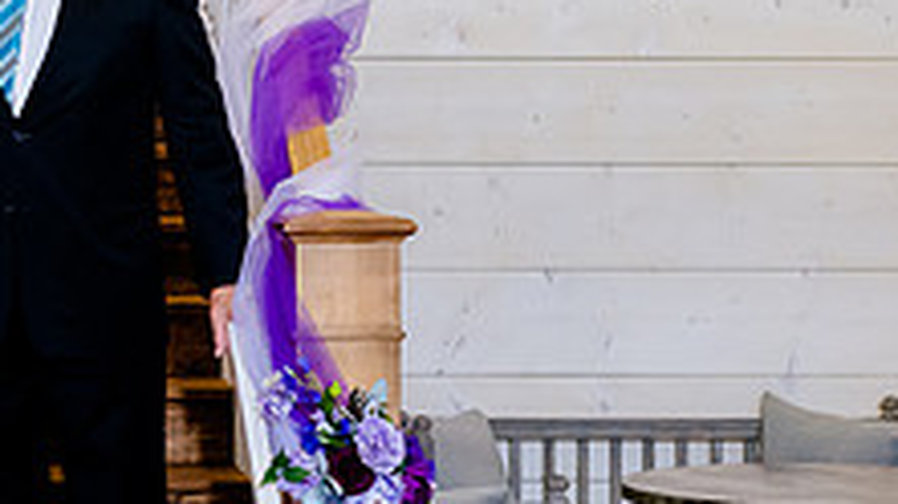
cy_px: 120
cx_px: -219
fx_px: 3474
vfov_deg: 8.3
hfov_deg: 14.2
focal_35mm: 146
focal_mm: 52
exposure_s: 1/200
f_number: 6.3
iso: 2500
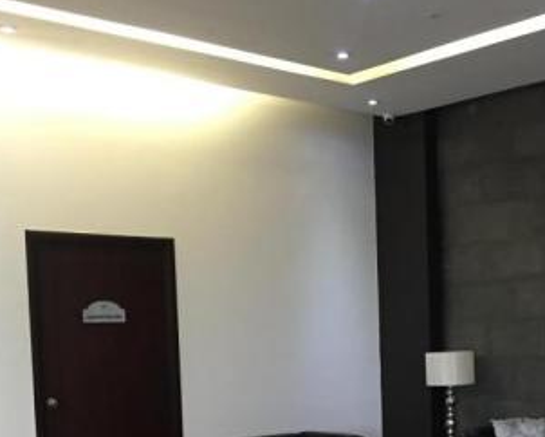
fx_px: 968
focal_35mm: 60
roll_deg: +1.0
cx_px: 449
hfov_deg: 30.5
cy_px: 395
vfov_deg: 24.7
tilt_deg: -3.0
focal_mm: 4.15
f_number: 2.2
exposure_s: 1/30
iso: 250
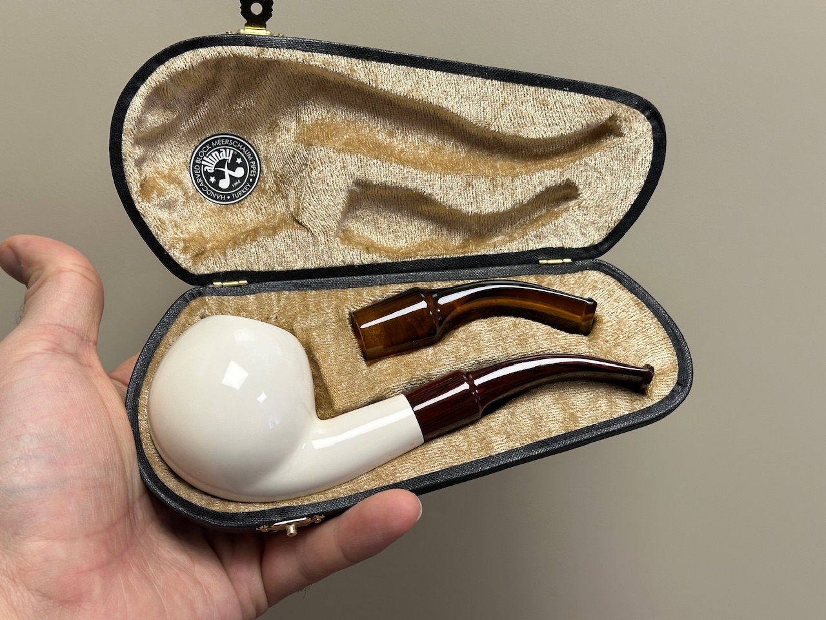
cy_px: 310
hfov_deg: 39.7
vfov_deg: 30.3
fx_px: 1145
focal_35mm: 48
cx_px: 413
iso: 80
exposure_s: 1/121
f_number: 1.78
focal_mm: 6.86
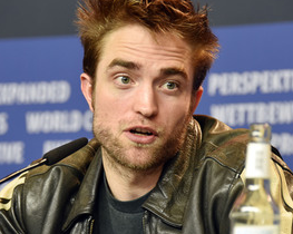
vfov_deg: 4.8
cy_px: 137
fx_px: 2790
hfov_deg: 6.0
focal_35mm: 322
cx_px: 141
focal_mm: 200
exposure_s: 1/125
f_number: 5.6
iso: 1000
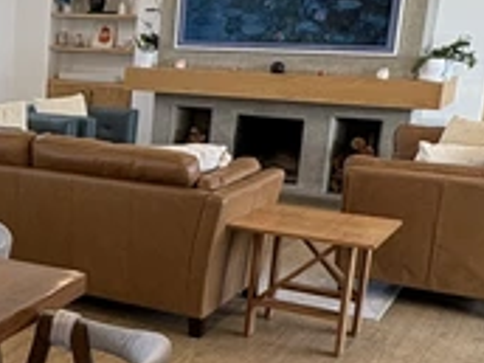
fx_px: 909
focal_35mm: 65
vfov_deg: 22.5
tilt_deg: -14.2
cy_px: 245
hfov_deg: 26.5
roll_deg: -0.2
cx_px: -96
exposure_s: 1/60
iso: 160
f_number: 2.2
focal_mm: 2.22
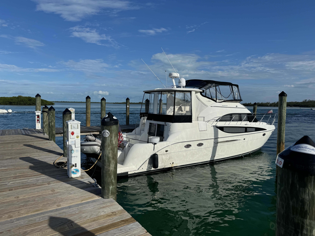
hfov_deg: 71.6
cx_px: 158
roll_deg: -0.8
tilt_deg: -5.0
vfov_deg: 56.8
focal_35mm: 24
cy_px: 118
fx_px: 218
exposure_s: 1/10417
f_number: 1.78
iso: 80
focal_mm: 6.76
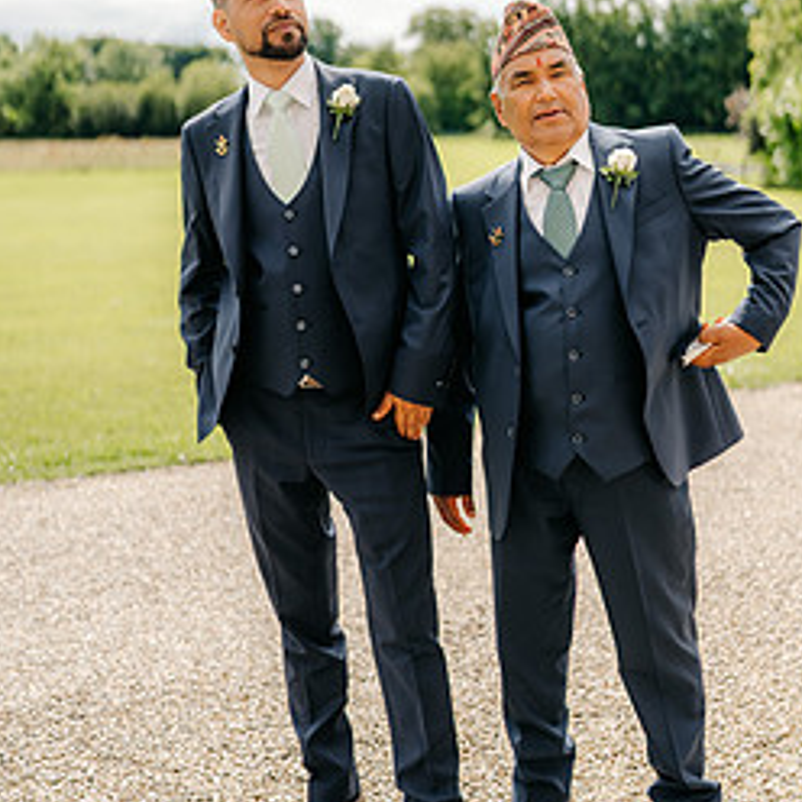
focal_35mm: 54
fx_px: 1415
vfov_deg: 31.4
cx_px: 453
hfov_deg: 31.6
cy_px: 262
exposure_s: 1/6400
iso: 100
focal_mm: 35
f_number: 1.4
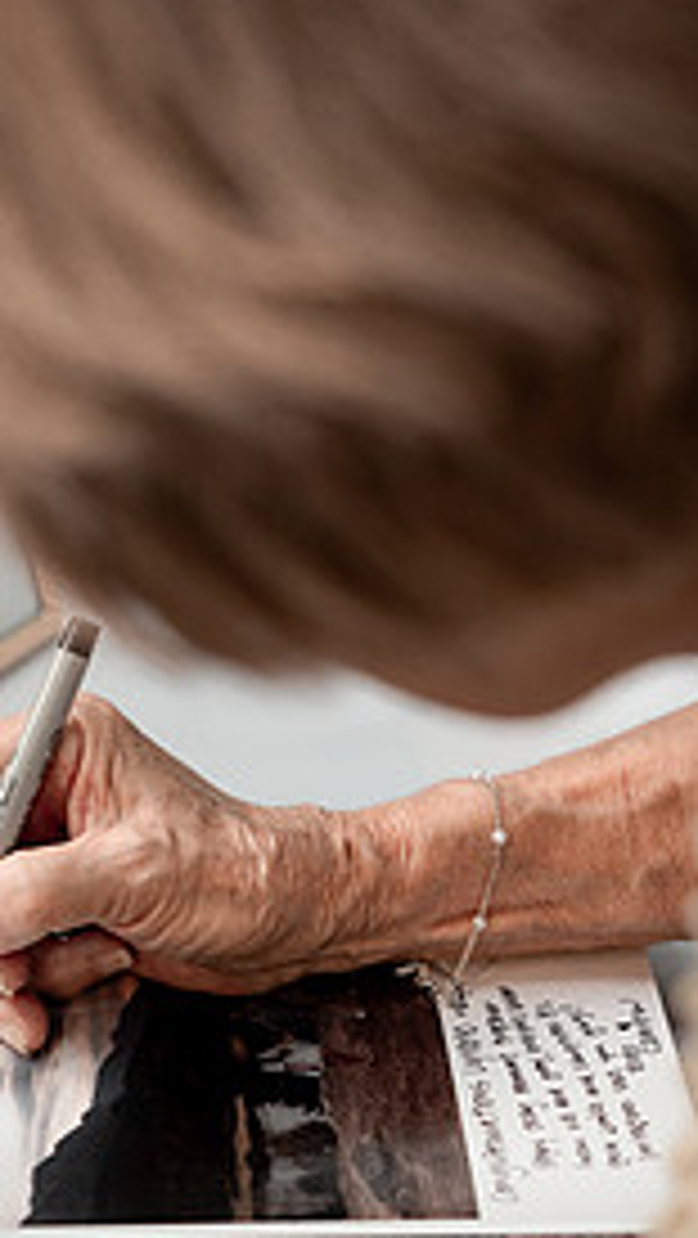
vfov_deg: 17.8
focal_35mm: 120
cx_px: 99
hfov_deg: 10.1
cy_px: 873
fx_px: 3942
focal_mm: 70
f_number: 2.8
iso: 200
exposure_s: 1/200
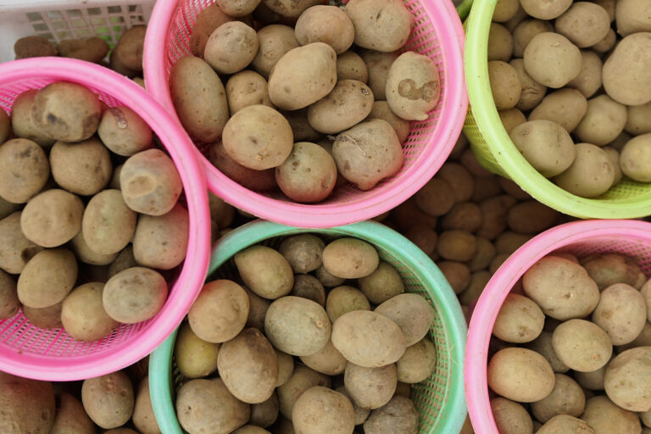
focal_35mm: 35
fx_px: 633
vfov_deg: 37.9
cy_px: 217
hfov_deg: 54.4
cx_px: 326
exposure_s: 1/160
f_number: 2.2
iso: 100
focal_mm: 35
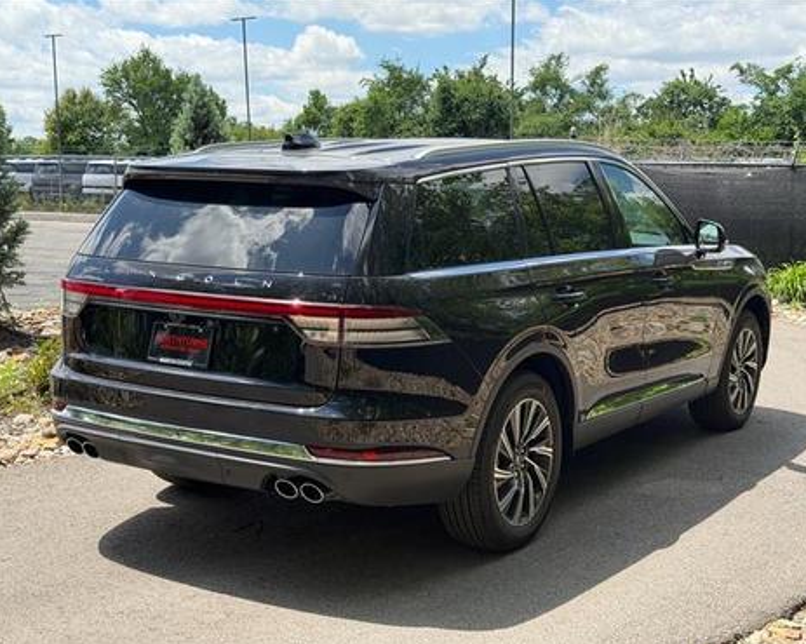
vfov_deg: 29.7
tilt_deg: -4.4
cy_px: 325
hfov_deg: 36.7
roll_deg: +0.1
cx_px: 395
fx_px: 1216
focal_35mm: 51
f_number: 1.78
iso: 100
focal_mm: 6.76
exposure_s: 1/2273
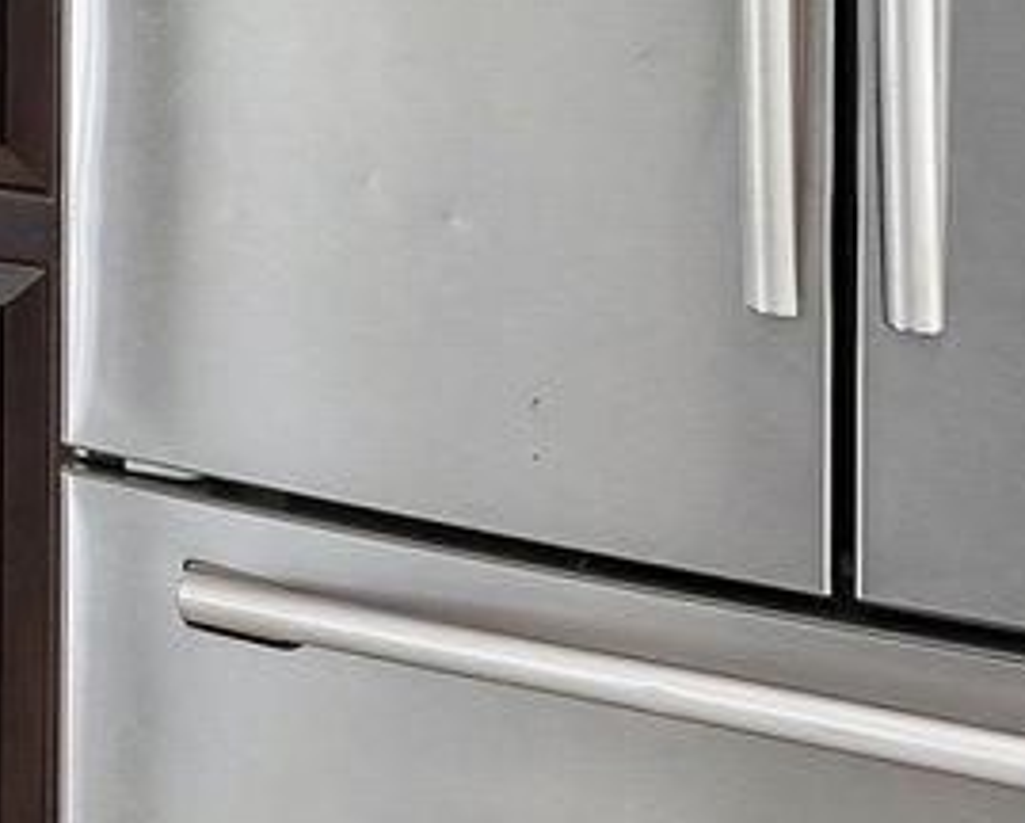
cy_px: -589
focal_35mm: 113
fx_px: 3424
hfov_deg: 13.8
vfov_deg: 12.7
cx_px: -1174
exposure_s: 1/10
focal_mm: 15.8
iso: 500
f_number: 8
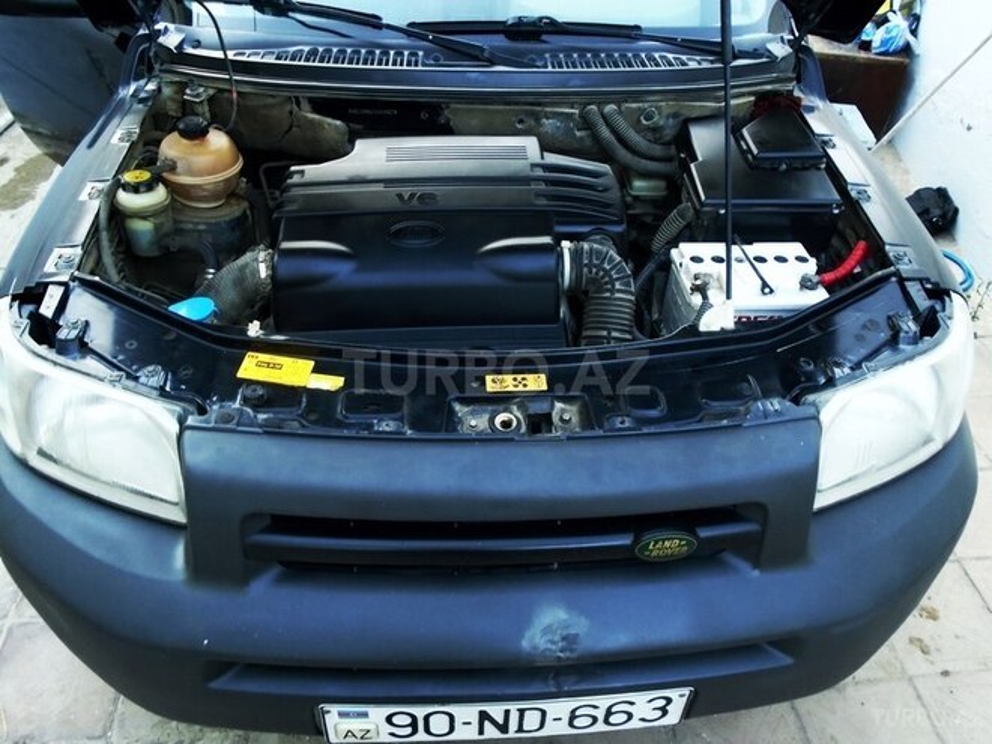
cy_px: 372
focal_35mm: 26
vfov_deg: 53.1
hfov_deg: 67.3
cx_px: 496
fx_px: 745
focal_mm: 4.6
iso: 200
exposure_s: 1/30
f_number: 3.2
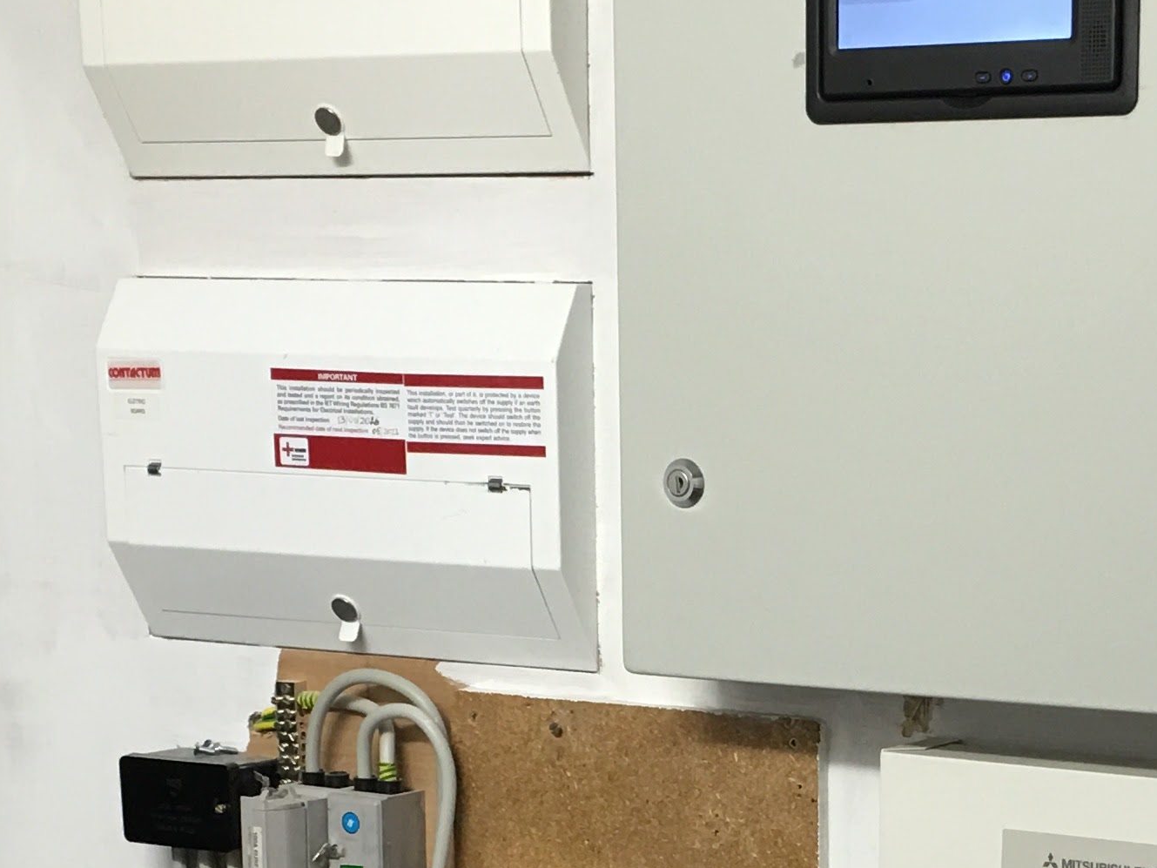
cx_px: 931
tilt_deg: -12.6
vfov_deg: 16.3
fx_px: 2942
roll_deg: -1.2
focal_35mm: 88
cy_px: 961
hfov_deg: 22.0
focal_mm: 4.15
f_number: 2.2
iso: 50
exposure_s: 1/17
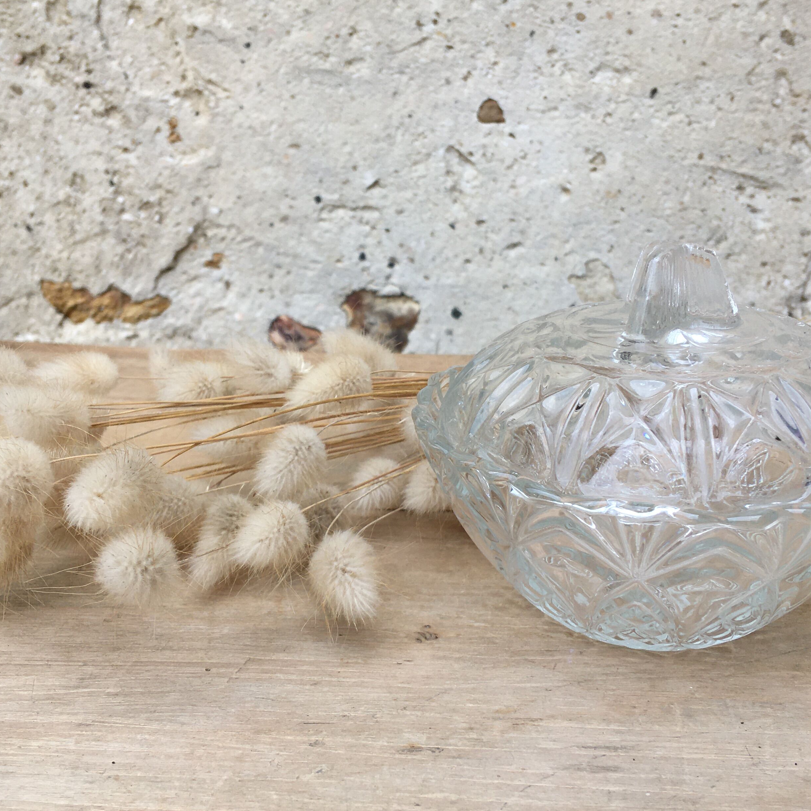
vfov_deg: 40.0
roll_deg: -0.9
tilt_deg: -17.9
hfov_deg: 40.0
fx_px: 1113
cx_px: 403
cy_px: 413
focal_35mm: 42
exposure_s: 1/320
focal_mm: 4.15
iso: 25
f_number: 2.2
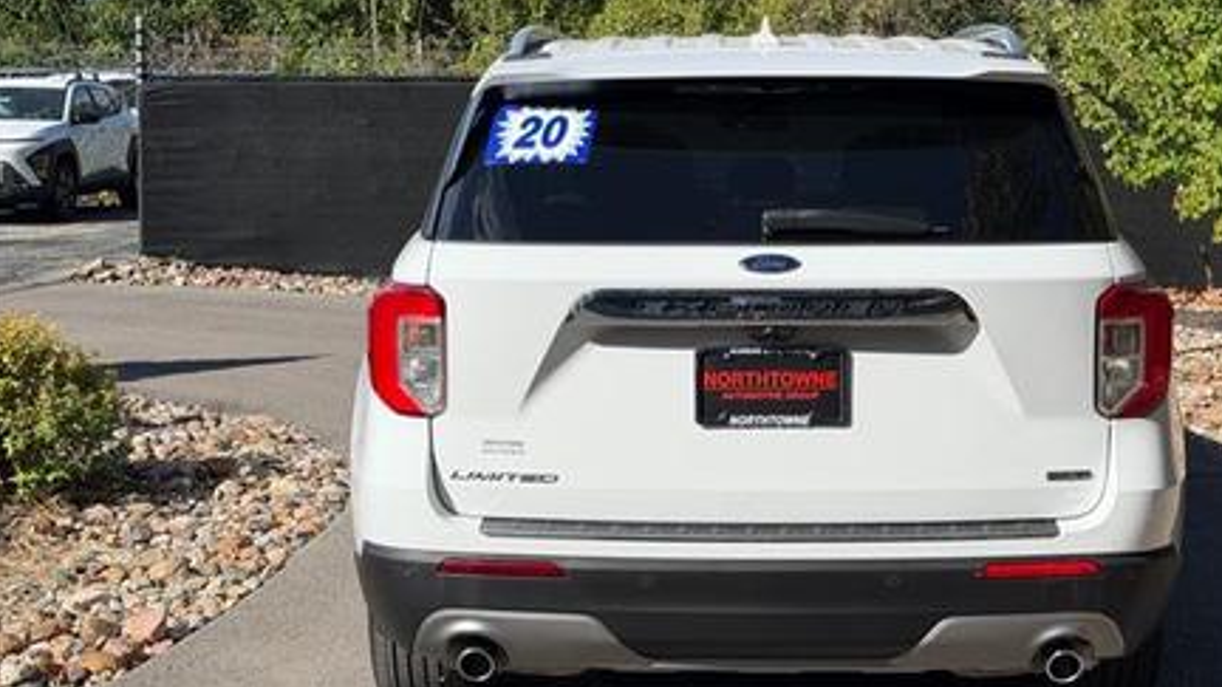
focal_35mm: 61
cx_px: 704
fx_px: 1977
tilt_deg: -6.5
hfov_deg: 34.3
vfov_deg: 19.7
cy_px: 345
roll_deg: +2.9
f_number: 1.78
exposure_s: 1/5587
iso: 64
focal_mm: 6.76
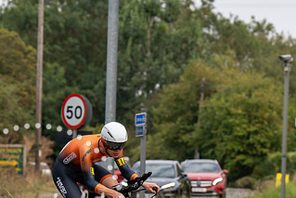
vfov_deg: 4.2
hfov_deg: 6.3
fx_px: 2682
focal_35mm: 326
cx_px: 113
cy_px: 199
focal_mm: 122
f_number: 4
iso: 200
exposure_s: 1/1000
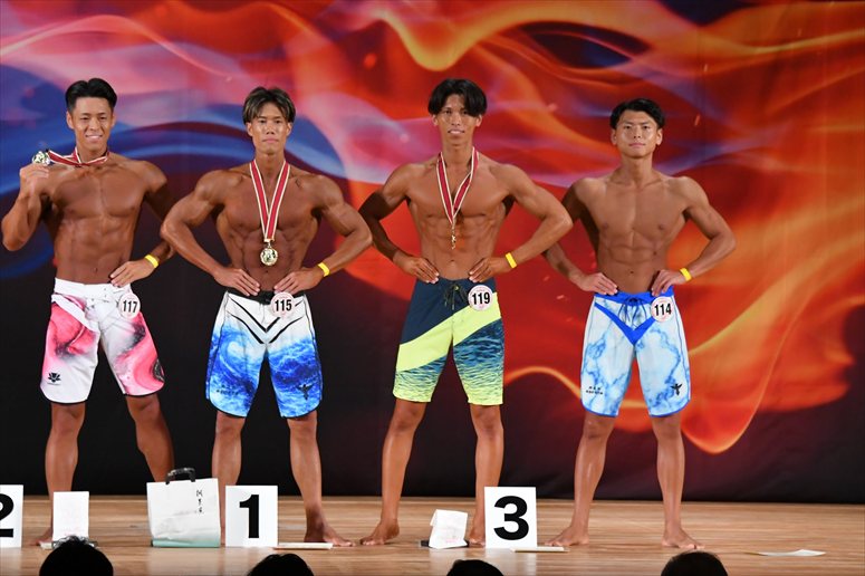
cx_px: 432
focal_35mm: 217
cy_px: 288
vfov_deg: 6.3
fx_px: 5212
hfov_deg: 9.5
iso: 3200
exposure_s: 1/400
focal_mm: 145
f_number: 5.6
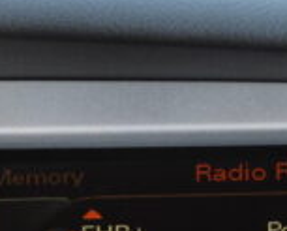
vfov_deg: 3.8
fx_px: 3515
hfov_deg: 4.7
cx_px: 289
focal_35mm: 413
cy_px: 293
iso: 160
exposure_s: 1/60
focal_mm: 16.3
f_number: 3.5
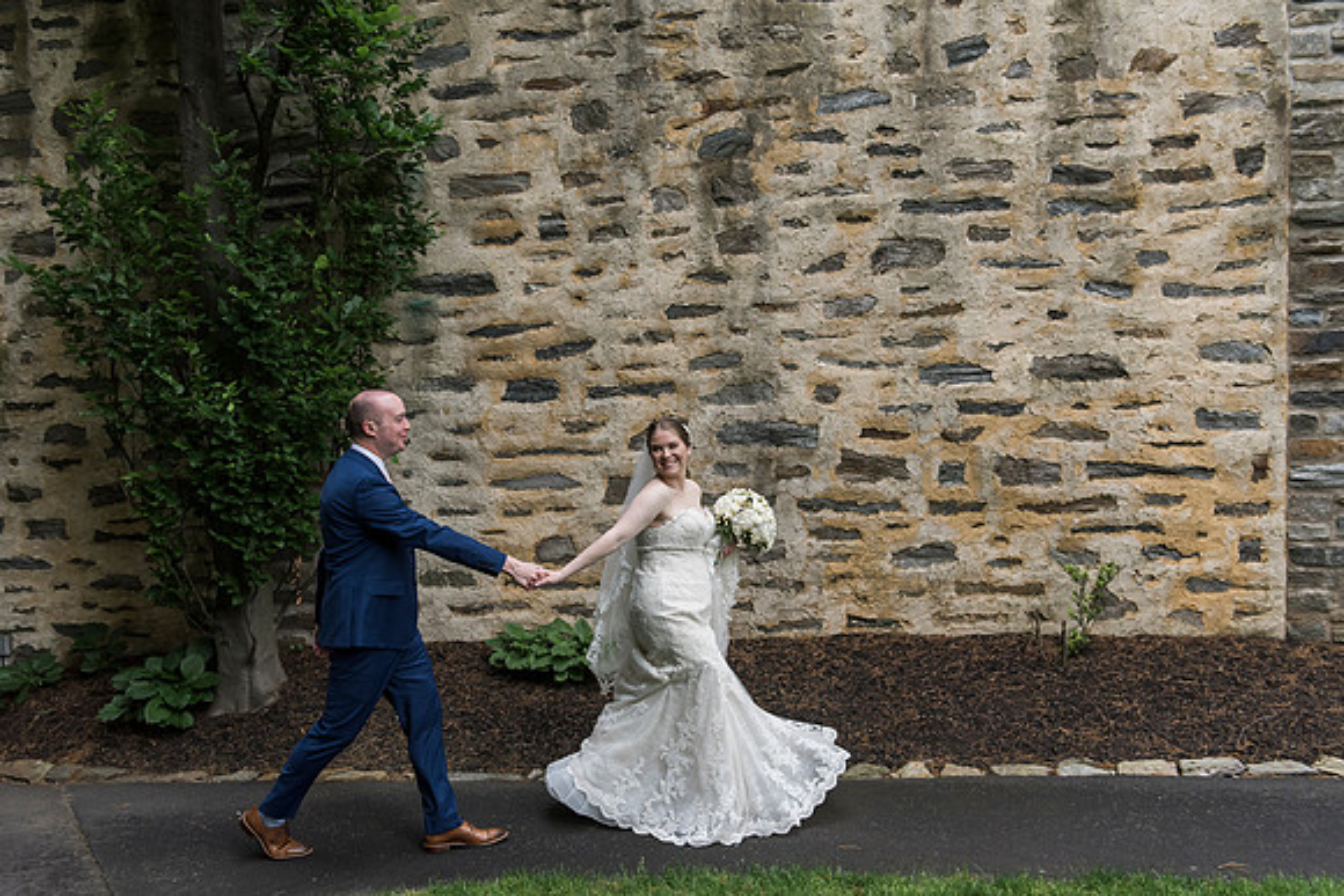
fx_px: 1307
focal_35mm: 35
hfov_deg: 54.4
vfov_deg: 37.9
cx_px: 672
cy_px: 448
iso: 800
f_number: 3.5
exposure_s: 1/640
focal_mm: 35
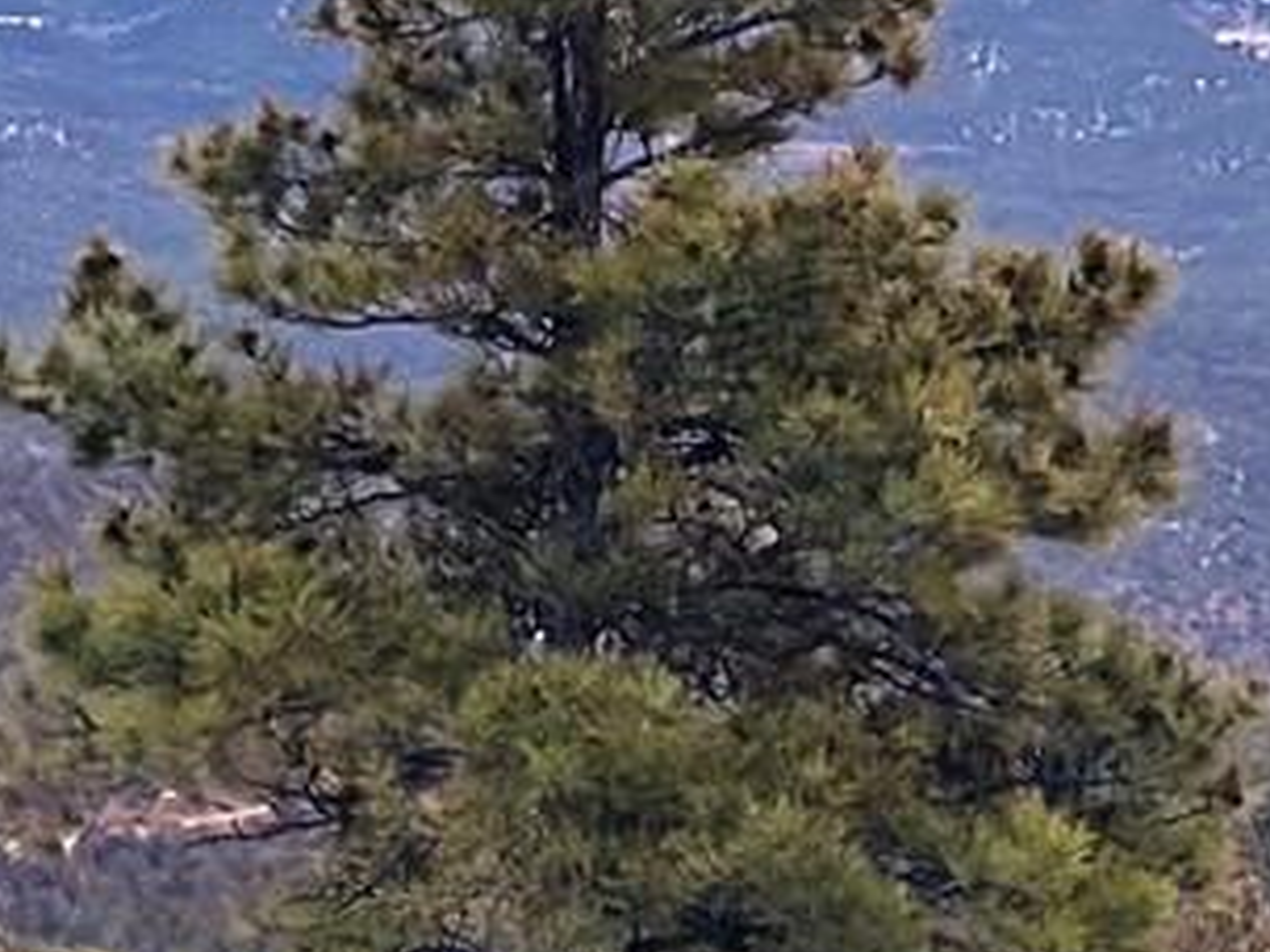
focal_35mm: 253
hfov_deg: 7.8
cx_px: 1379
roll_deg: -1.9
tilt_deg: -2.9
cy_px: 781
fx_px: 9282
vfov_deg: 5.9
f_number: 1.78
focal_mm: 6.86
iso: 400
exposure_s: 1/40
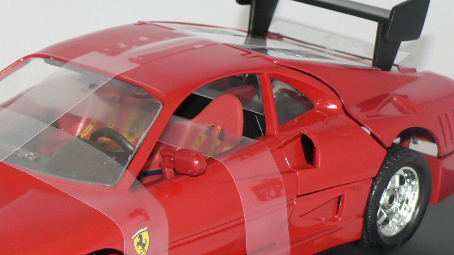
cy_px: 192
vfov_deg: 7.1
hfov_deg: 12.6
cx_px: 124
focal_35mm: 170
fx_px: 2046
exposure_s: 1/60
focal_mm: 14
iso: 80
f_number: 3.2
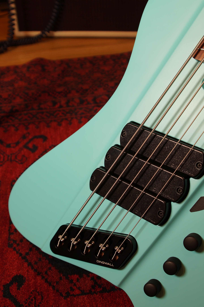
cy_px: 154
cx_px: 102
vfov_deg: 46.4
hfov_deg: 31.9
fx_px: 357
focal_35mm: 42
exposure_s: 1/20
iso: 100
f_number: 5.6
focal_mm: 28
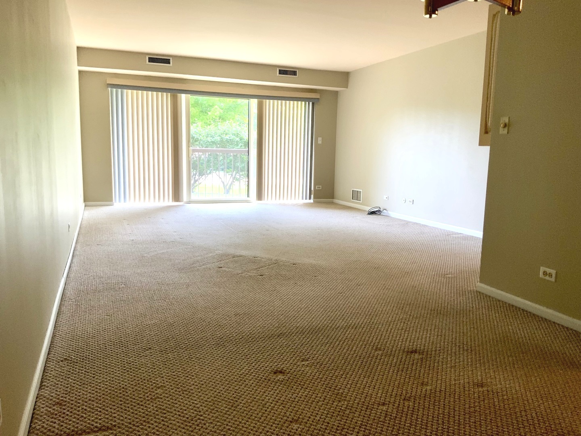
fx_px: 487
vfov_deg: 48.2
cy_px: 218
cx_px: 290
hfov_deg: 61.7
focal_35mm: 29
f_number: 1.8
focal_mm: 3
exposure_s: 1/60
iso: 50
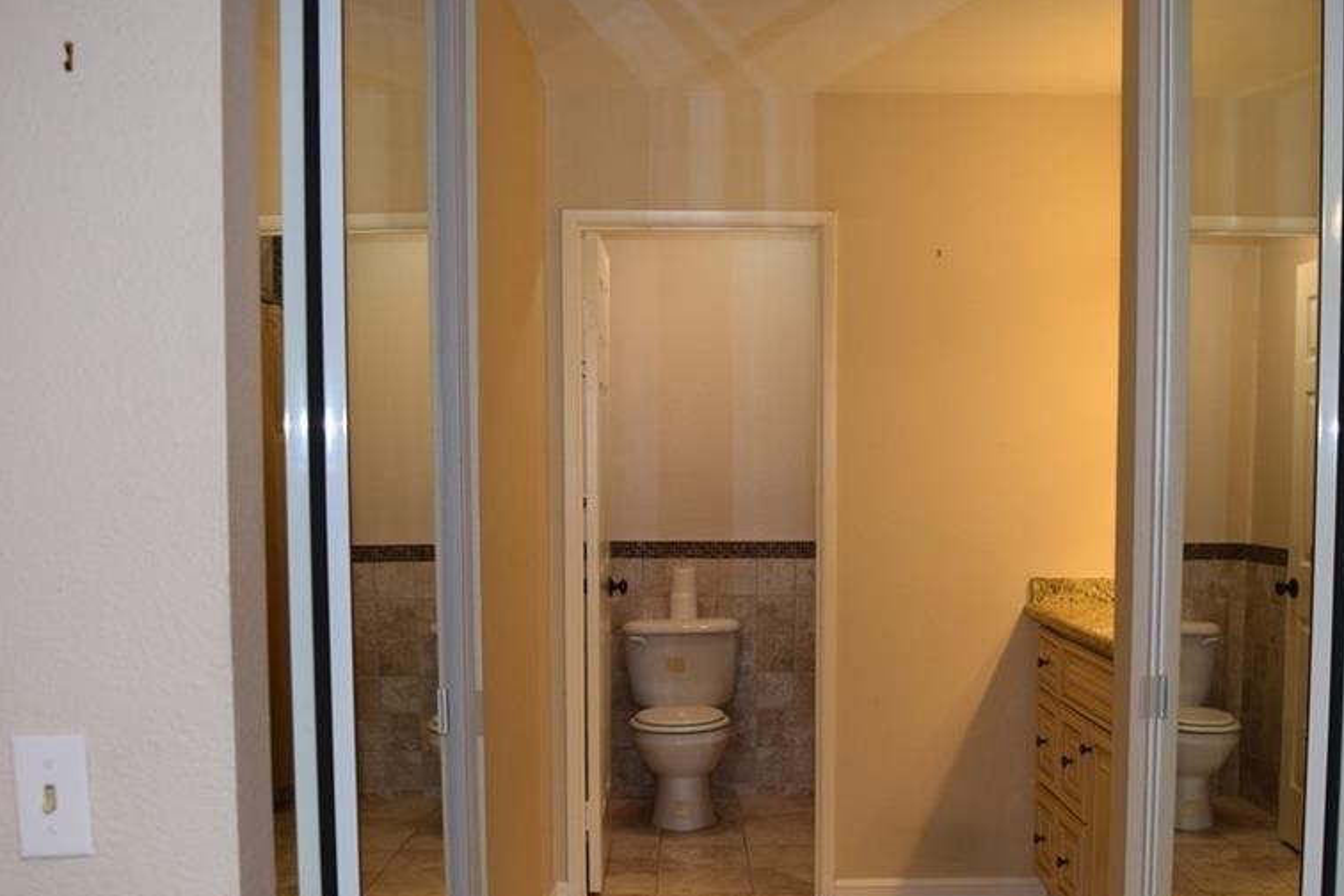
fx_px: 1593
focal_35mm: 43
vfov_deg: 31.2
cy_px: 590
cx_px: 725
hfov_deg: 45.7
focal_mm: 21
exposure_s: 1/80
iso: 800
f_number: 4.5
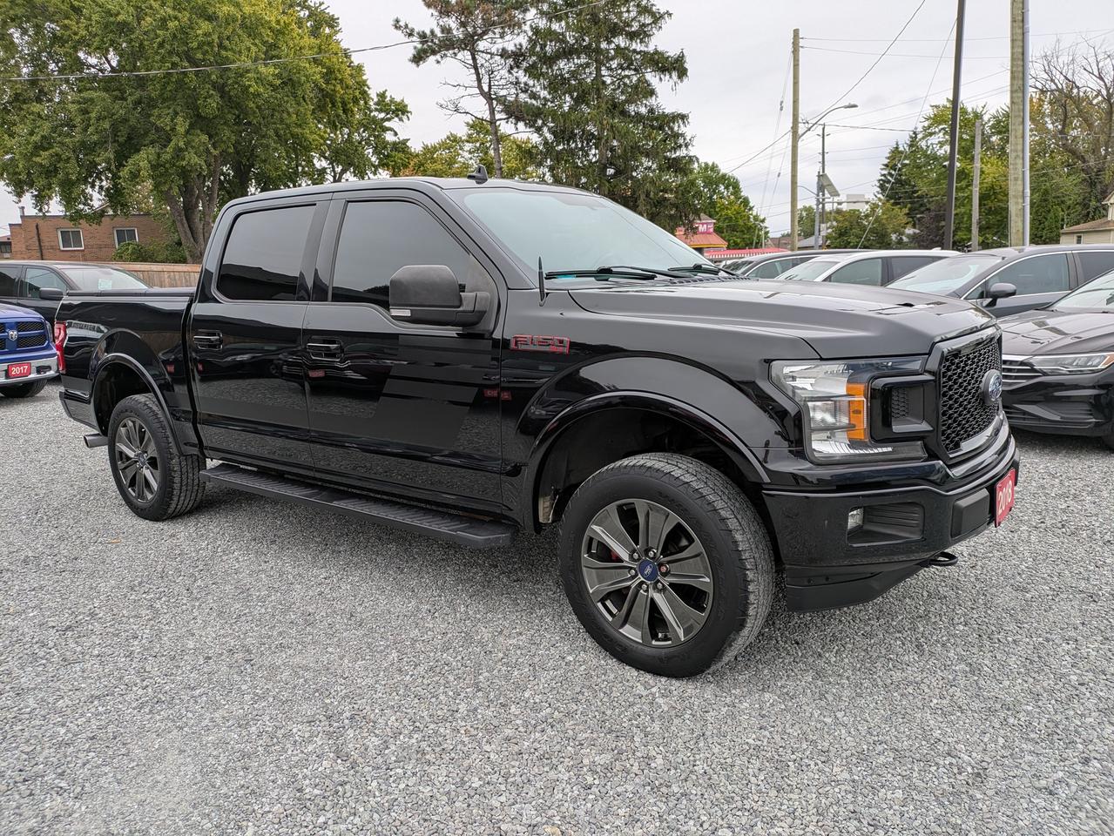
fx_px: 805
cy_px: 418
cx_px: 557
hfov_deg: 69.4
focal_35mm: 25
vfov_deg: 54.9
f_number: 1.89
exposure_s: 1/301
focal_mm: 5.43
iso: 47
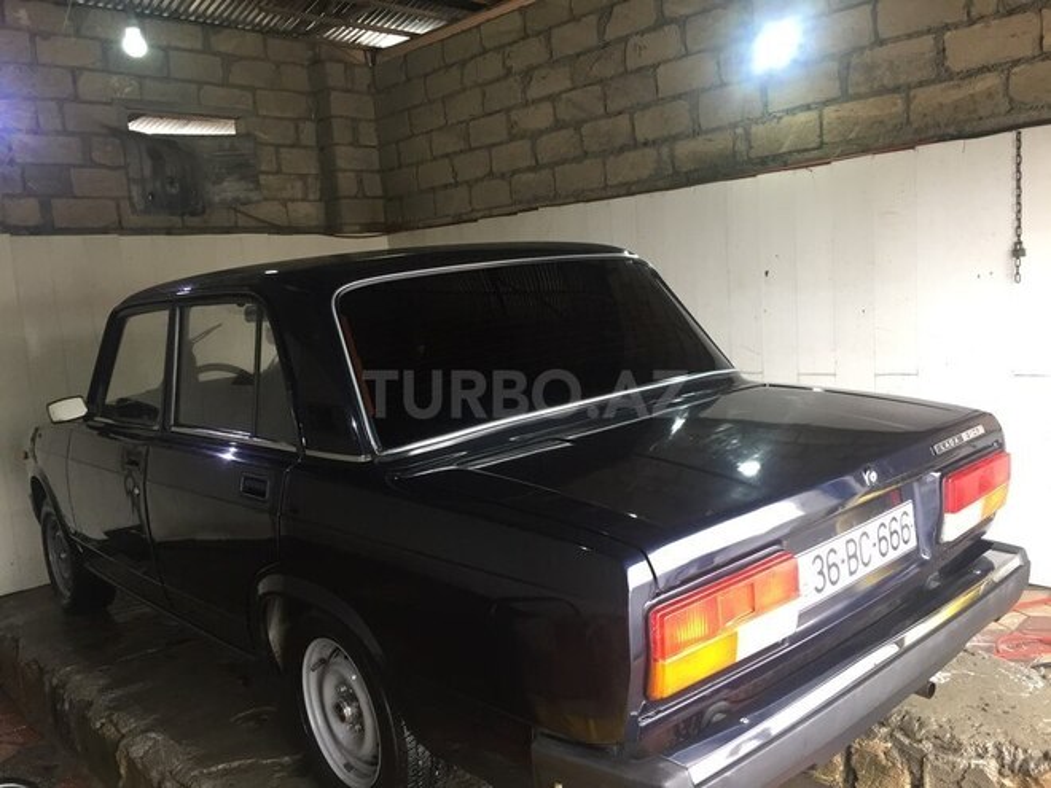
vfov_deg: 48.2
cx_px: 526
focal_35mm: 29
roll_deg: +5.2
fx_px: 880
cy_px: 394
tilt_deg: -7.4
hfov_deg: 61.7
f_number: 2.2
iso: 125
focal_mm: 4.15
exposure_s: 1/33
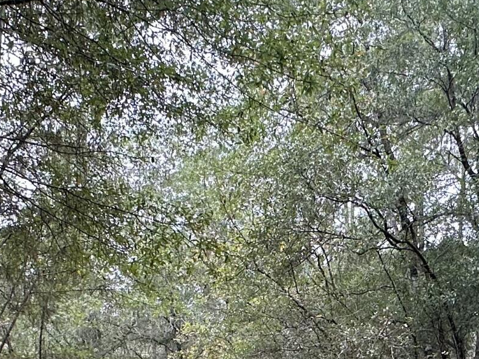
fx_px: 733
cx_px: 300
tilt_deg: -0.1
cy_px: 468
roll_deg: -0.1
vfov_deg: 24.1
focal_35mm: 53
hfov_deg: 36.0
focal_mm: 2.22
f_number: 2.2
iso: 64
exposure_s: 1/99
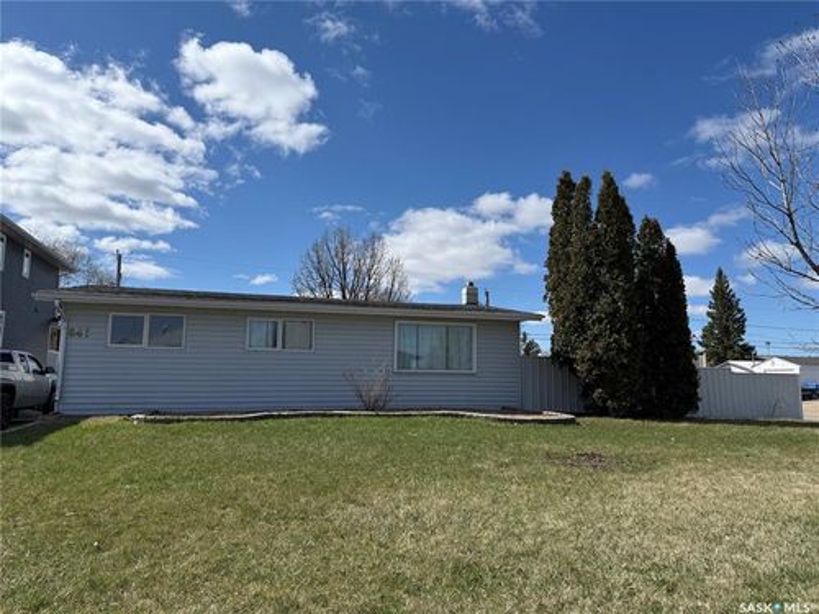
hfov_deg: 71.6
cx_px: 410
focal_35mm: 24
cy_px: 307
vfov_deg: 56.8
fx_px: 568
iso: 80
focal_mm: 6.76
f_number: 1.78
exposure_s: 1/6173
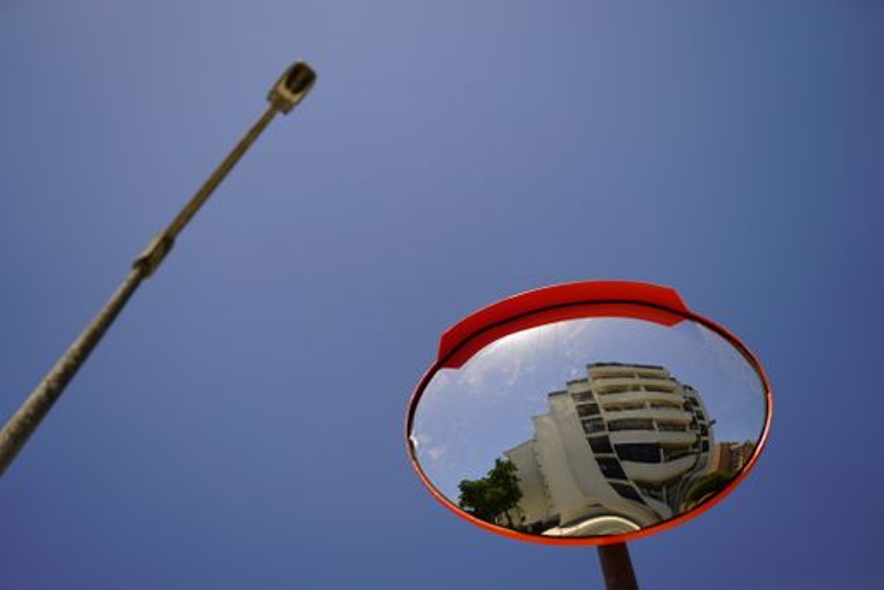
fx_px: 860
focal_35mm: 35
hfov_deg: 54.4
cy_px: 295
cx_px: 442
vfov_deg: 37.9
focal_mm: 35
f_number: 1.7
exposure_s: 1/8000
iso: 100
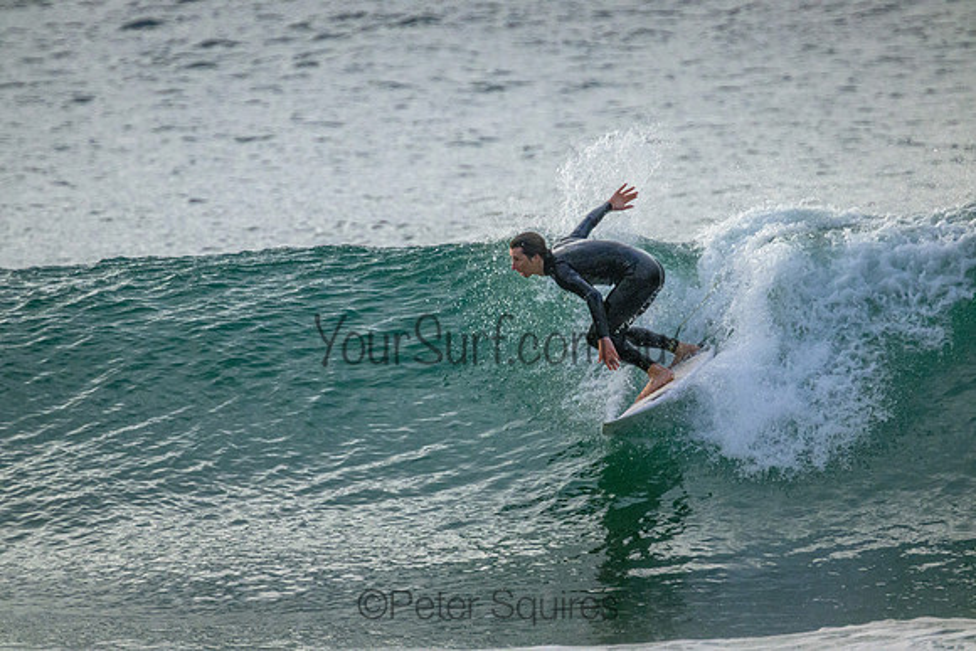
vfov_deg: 1.7
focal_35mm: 800
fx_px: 21693
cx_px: 488
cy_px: 326
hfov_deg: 2.6
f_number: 11
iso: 5600
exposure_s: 1/2000
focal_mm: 800
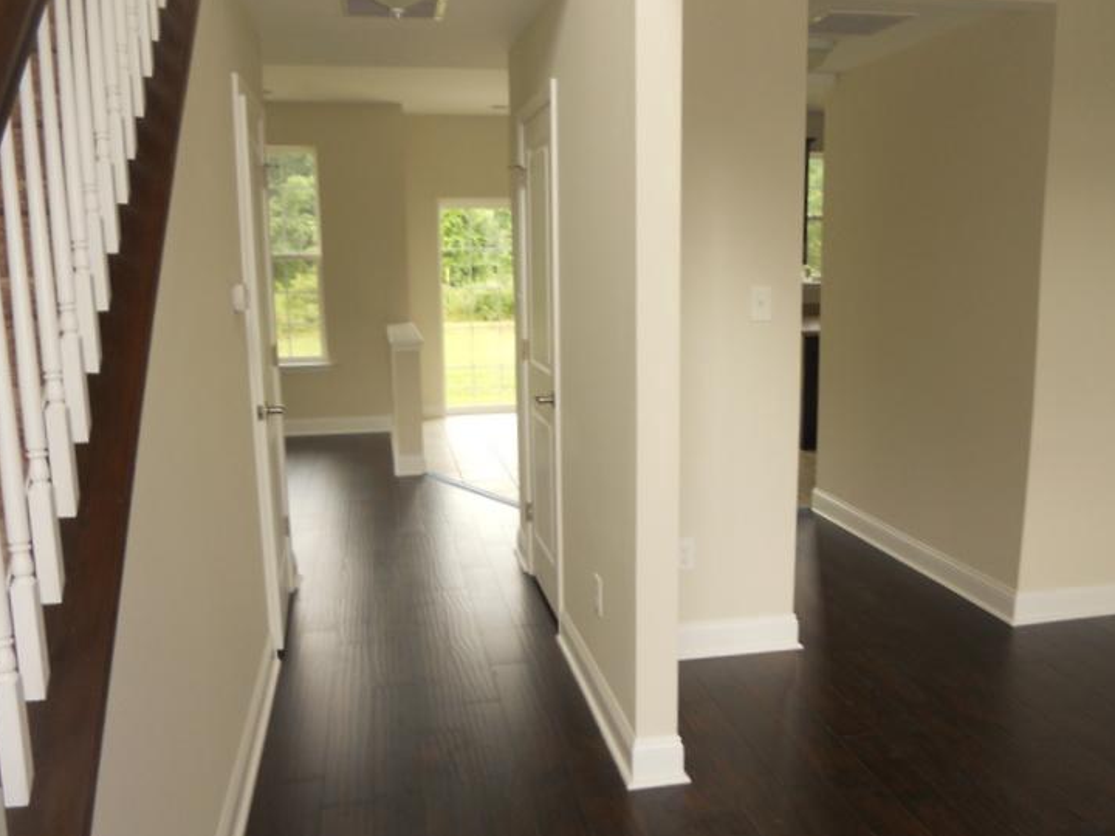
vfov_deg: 46.8
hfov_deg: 59.9
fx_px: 966
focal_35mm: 30
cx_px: 585
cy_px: 432
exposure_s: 1/30
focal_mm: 4.9
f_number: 3.2
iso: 100
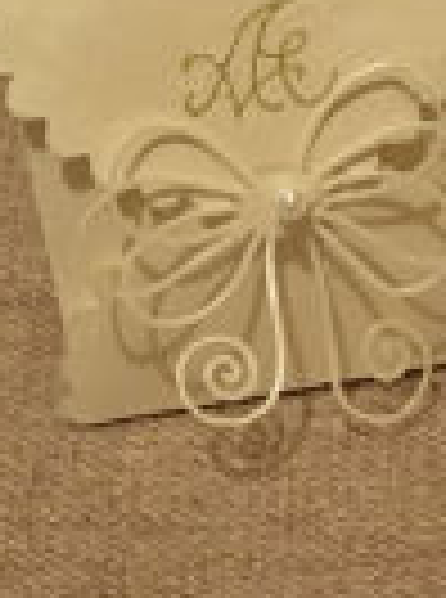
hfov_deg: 10.6
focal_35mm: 138
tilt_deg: -60.7
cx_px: 394
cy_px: 960
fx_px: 2382
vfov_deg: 13.3
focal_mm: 4.15
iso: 200
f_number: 2.2
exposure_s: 1/25
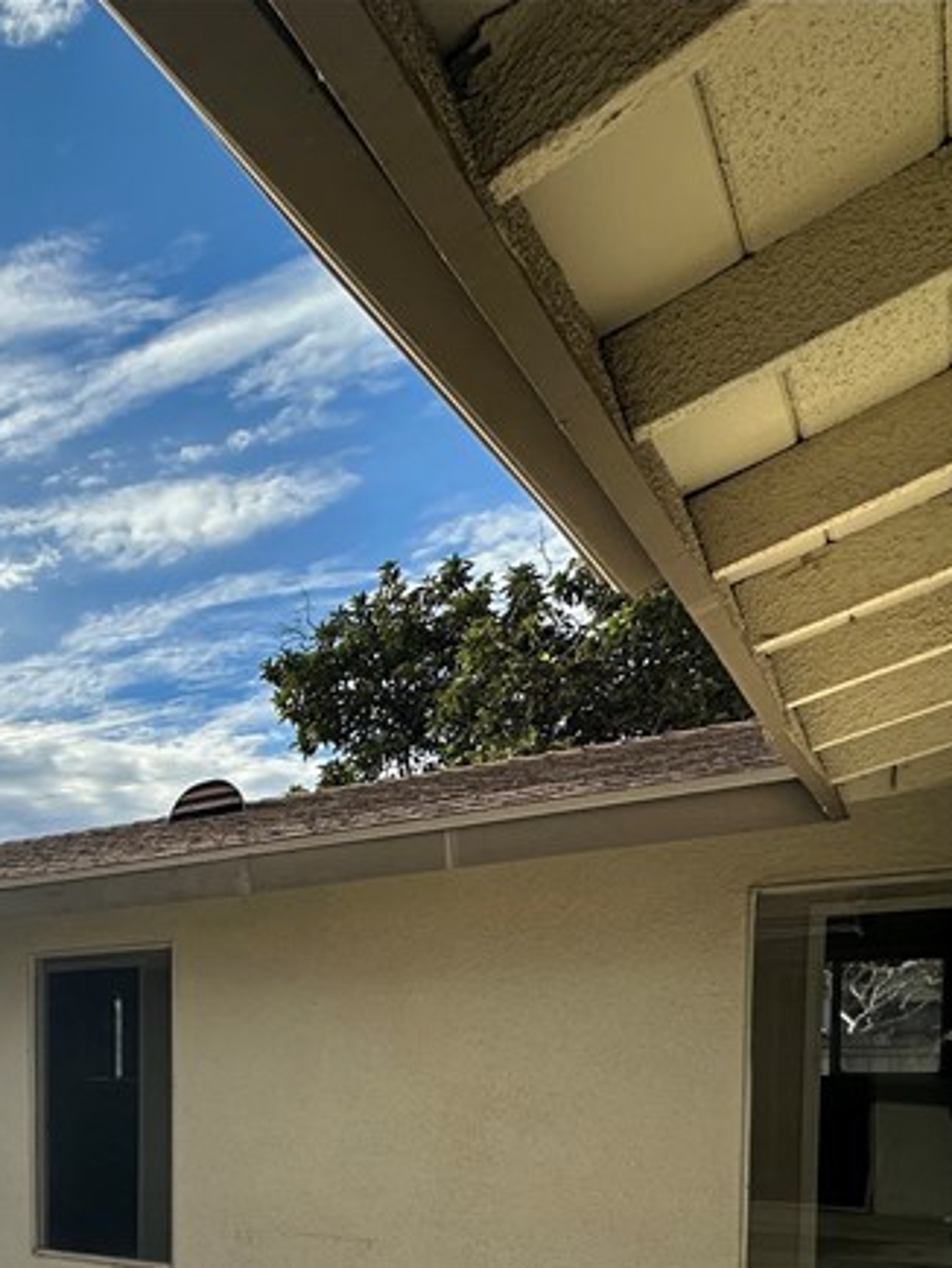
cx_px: -219
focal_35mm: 33
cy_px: 1119
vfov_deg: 49.8
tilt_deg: -3.4
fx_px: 1209
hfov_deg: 33.8
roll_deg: +0.9
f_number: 2.2
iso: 50
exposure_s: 1/2174
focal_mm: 2.22
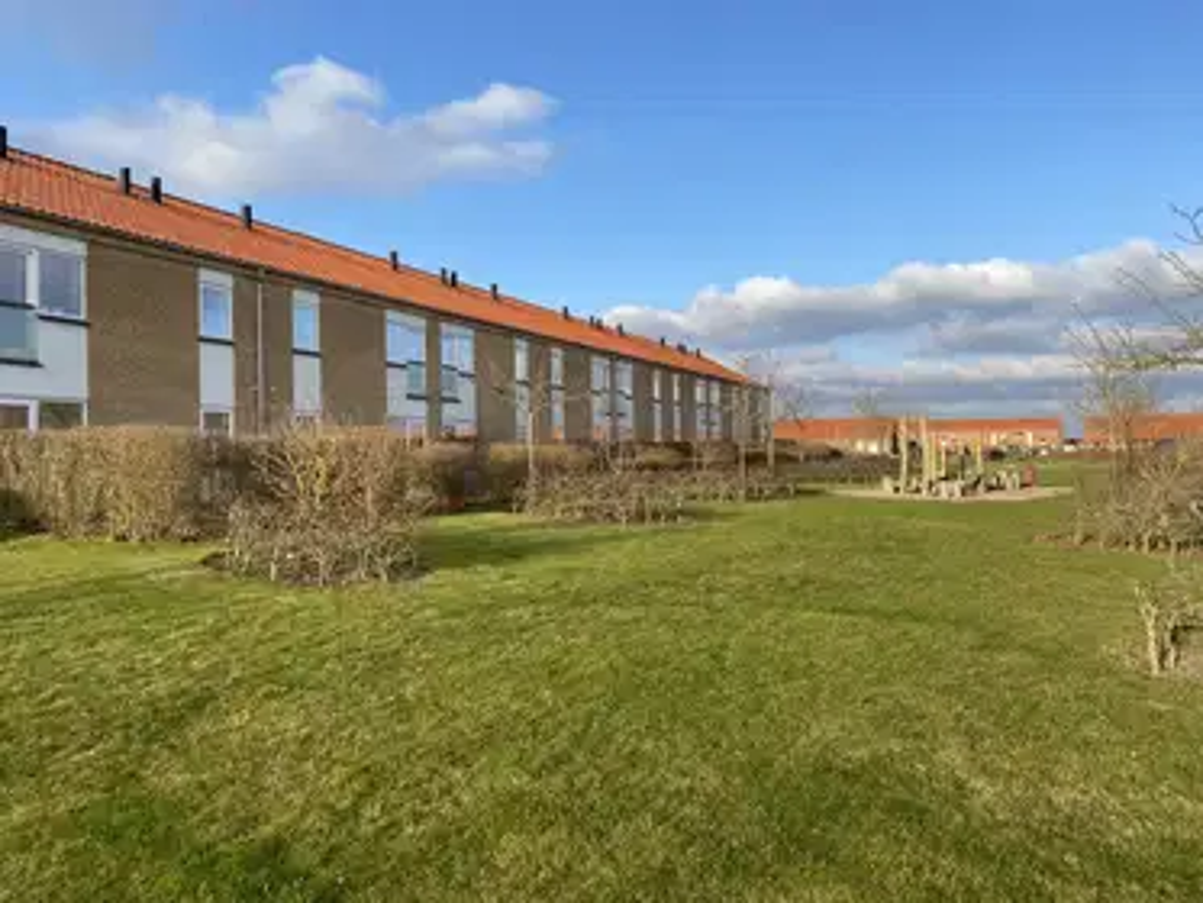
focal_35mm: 26
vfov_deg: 53.1
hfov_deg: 67.3
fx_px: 904
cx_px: 602
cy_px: 452
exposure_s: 1/1464
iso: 32
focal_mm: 4.25
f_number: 1.8
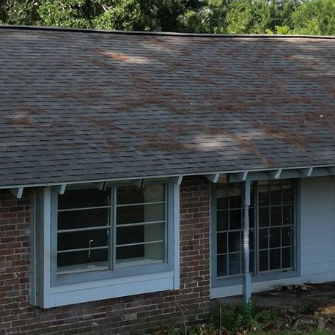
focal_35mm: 95
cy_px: 93
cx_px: 132
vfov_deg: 18.2
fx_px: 1040
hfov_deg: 18.3
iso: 100
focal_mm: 6.72
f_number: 1.7
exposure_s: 1/1250
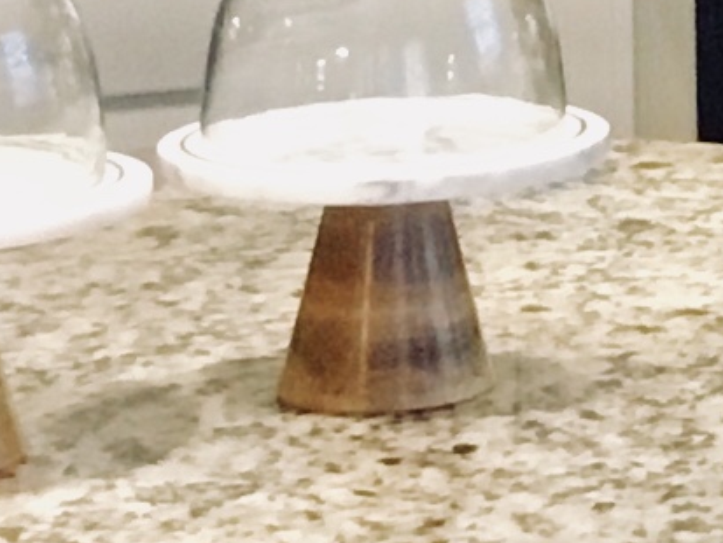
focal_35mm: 245
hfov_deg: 7.4
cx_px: 1948
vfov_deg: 5.9
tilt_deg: -4.5
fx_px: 5119
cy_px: -468
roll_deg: +1.6
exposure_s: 1/30
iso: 160
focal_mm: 3.3
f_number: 2.4
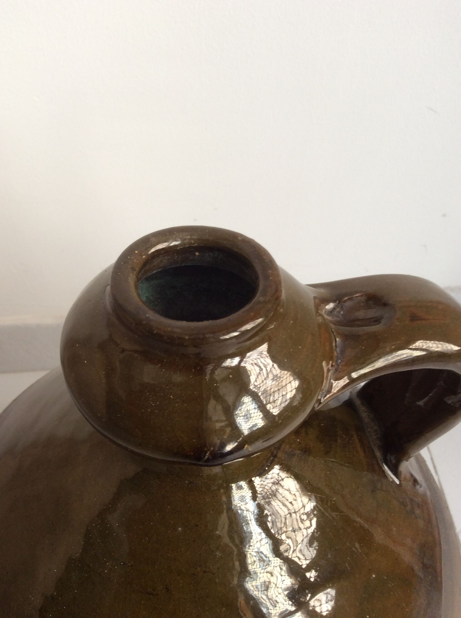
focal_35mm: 32
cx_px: 230
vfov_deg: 56.9
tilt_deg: -47.6
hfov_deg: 44.1
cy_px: 309
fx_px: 570
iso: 40
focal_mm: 3.3
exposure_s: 1/25
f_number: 2.4
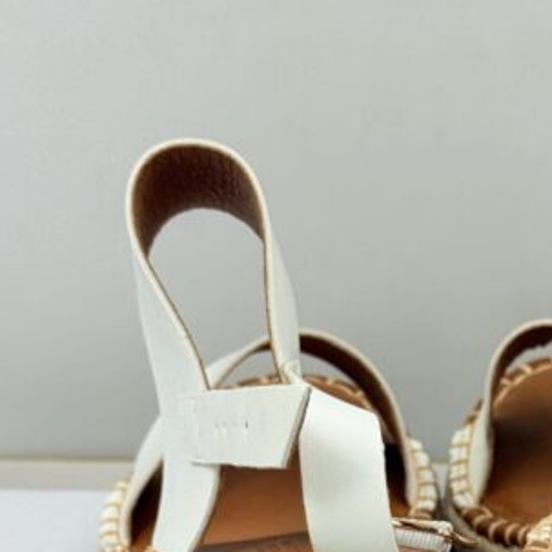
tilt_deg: -26.5
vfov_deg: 15.2
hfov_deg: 15.4
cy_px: 588
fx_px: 2021
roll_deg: +0.9
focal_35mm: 112
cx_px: 497
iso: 80
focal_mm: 6.76
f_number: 1.78
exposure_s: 1/1484
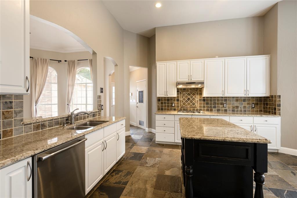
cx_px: 148
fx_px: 132
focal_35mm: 16
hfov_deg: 96.7
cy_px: 99
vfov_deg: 73.8
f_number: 7.1
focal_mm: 16
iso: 100
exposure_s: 1/4
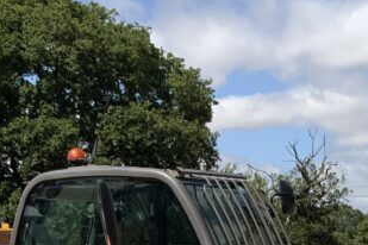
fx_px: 1022
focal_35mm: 100
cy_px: 360
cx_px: 282
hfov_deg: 20.2
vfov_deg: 13.0
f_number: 1.8
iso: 16
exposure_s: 1/2058
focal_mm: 3
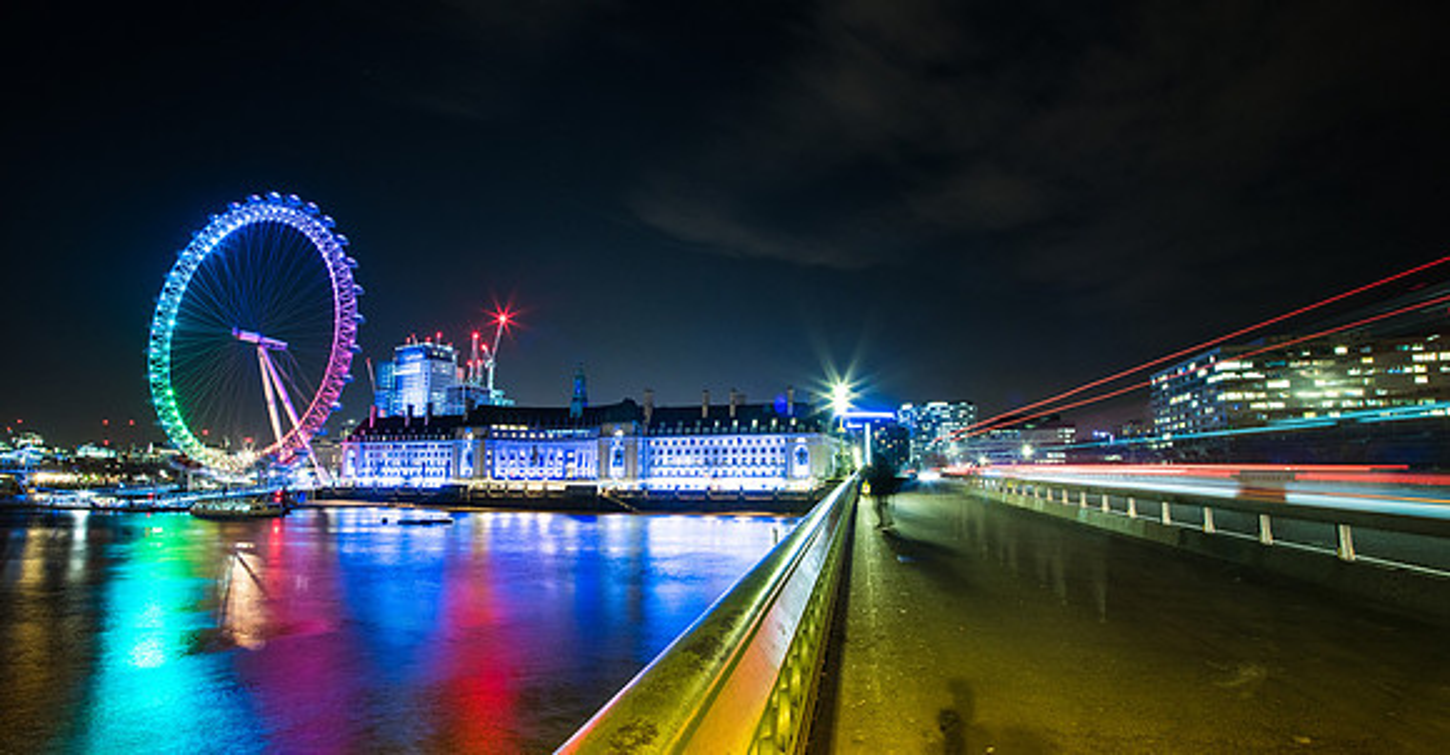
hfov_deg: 100.4
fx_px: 604
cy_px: 403
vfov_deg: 63.9
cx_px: 725
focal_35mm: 16
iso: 320
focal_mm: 15
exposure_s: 8
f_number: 16
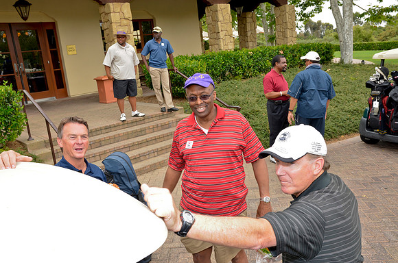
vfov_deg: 39.8
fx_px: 364
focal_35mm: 33
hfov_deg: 57.3
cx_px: 199
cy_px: 132
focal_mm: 22
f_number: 7.1
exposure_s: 1/125
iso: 200
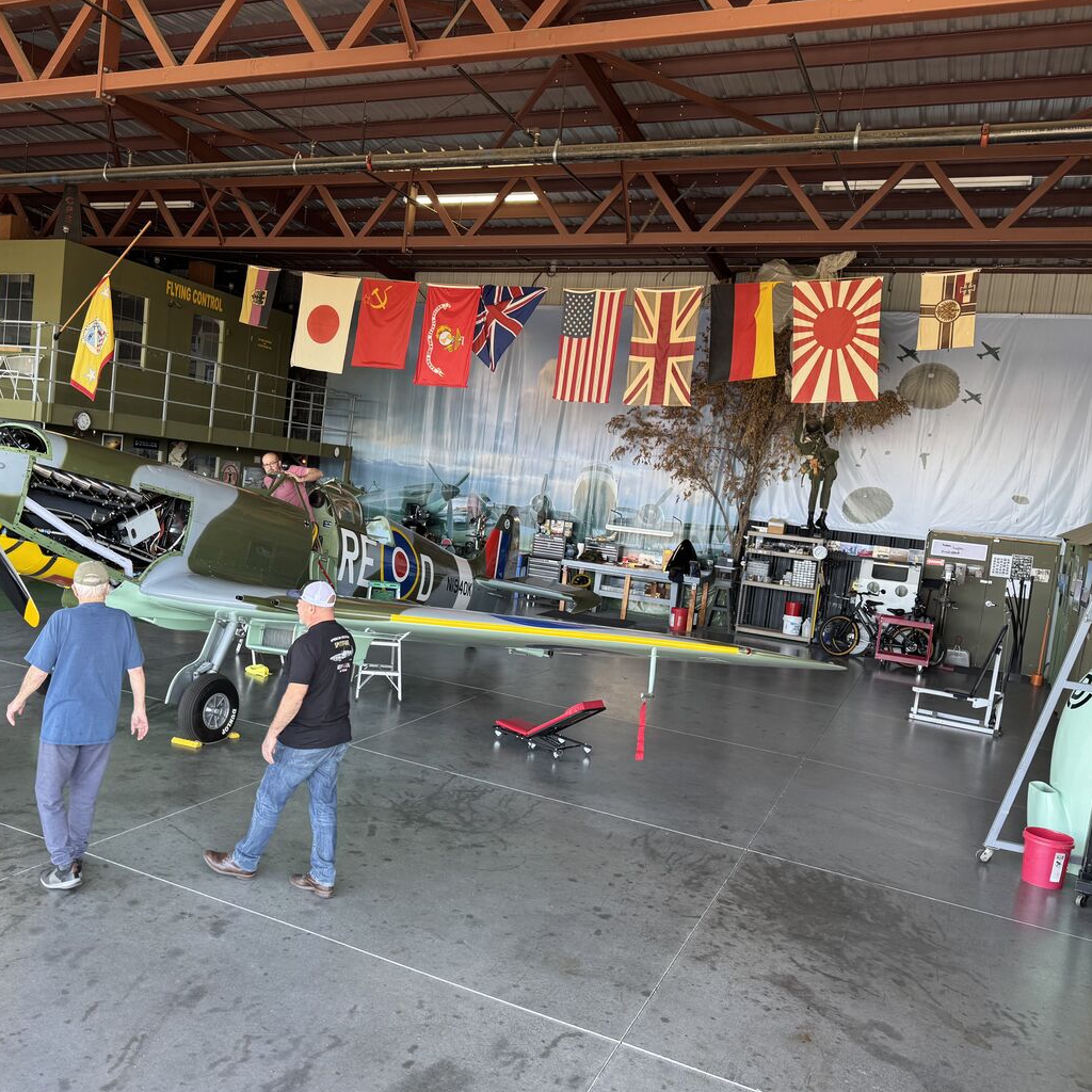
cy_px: 553
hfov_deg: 54.9
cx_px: 401
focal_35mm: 29
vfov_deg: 55.6
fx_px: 1035
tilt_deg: -5.2
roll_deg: -5.7
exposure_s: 1/121
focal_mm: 6.76
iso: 64
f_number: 1.78
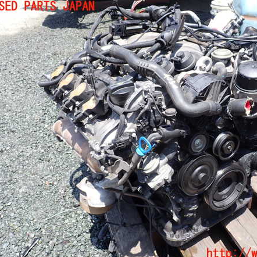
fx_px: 302
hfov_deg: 45.6
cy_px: 130
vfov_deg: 46.0
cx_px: 163
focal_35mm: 36
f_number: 3.2
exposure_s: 1/250
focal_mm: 5.4
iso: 100
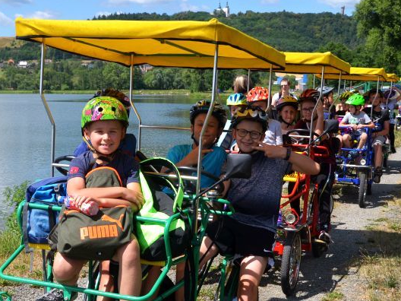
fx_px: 695
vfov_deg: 24.3
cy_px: 192
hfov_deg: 32.1
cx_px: 169
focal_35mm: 60
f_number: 8
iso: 100
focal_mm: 22
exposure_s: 1/250
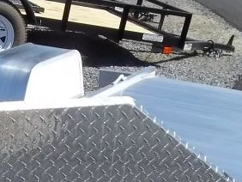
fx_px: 812
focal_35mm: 116
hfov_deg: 16.6
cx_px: -8
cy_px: 311
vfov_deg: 11.9
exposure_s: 1/200
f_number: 8.8
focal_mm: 5.7
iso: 64
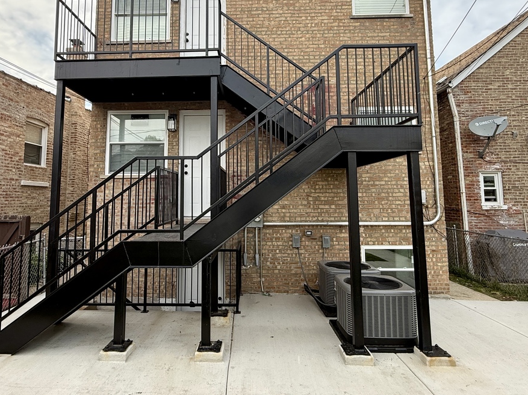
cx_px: 239
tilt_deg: +5.9
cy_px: 161
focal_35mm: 23
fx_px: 351
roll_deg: +0.6
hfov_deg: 73.8
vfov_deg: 58.4
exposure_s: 1/252
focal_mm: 2.22
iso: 64
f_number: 2.2
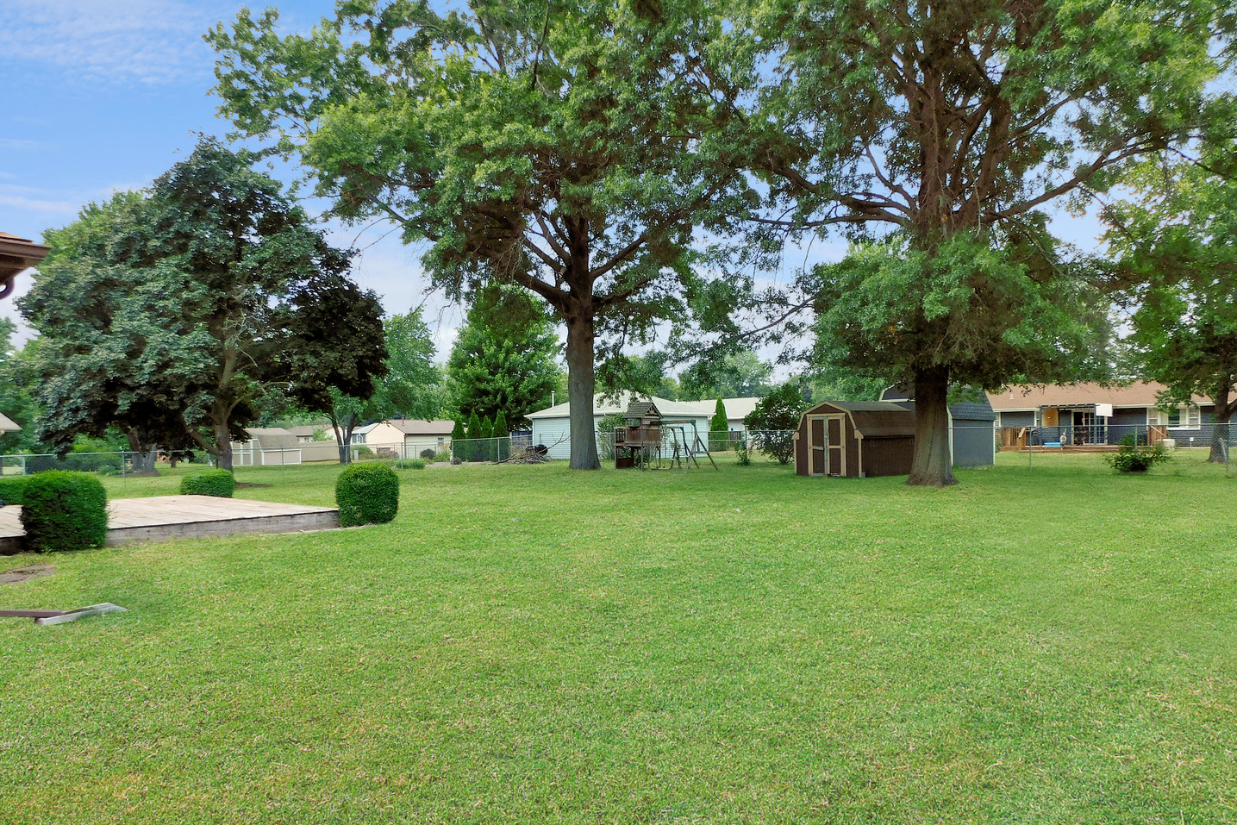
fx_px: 825
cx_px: 617
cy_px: 462
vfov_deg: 53.0
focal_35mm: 24
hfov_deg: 73.7
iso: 125
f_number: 3
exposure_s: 1/250
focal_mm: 4
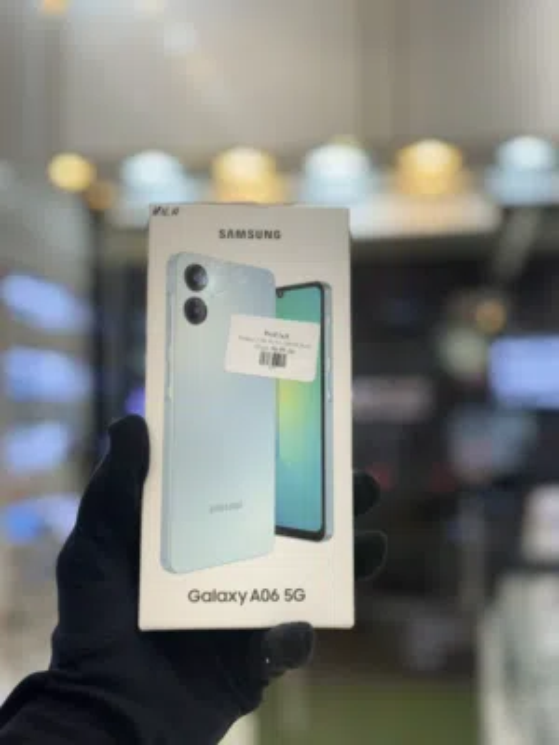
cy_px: 372
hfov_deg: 28.0
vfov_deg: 36.8
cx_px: 280
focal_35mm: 52
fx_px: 1120
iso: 40
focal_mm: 5.96
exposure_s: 1/433
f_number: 1.6
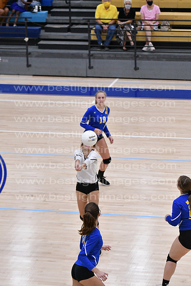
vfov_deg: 14.0
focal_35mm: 147
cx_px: 96
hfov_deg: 9.3
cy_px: 143
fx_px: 1169
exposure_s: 1/1250
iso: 6400
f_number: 3.2
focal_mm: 98
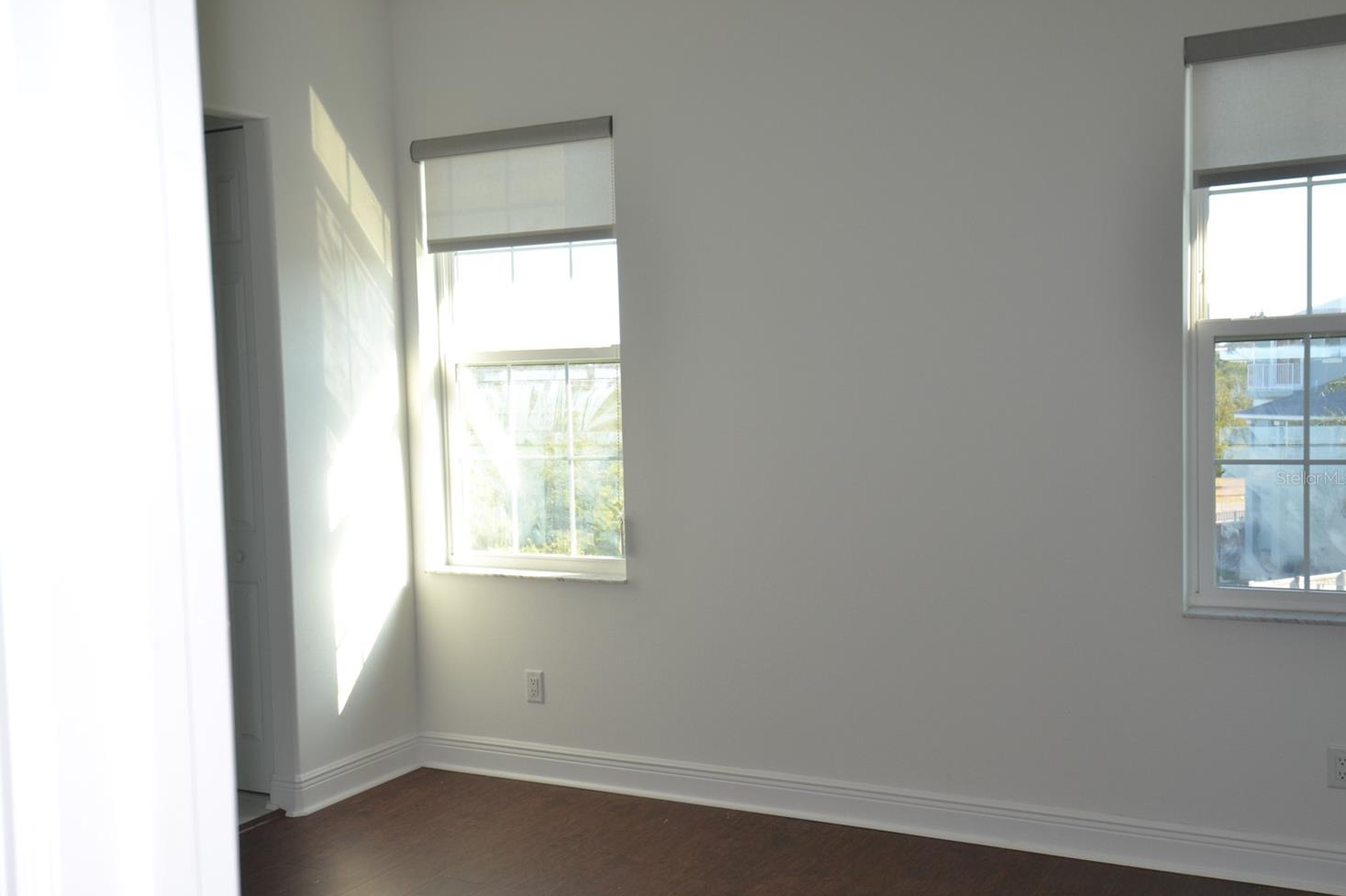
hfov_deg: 53.1
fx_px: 1345
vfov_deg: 36.8
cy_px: 478
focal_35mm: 36
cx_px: 624
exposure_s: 1/125
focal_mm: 22
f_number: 4.5
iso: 280
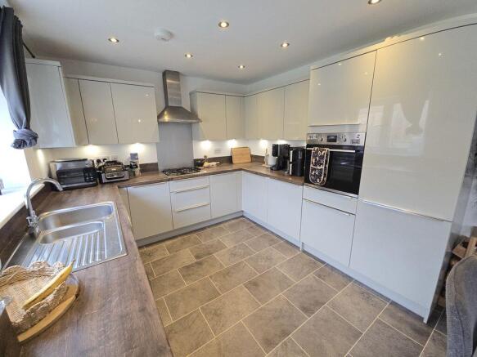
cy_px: 178
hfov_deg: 106.2
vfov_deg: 89.9
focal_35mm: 13
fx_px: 179
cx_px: 238
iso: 80
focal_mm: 2.2
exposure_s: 1/50
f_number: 2.2
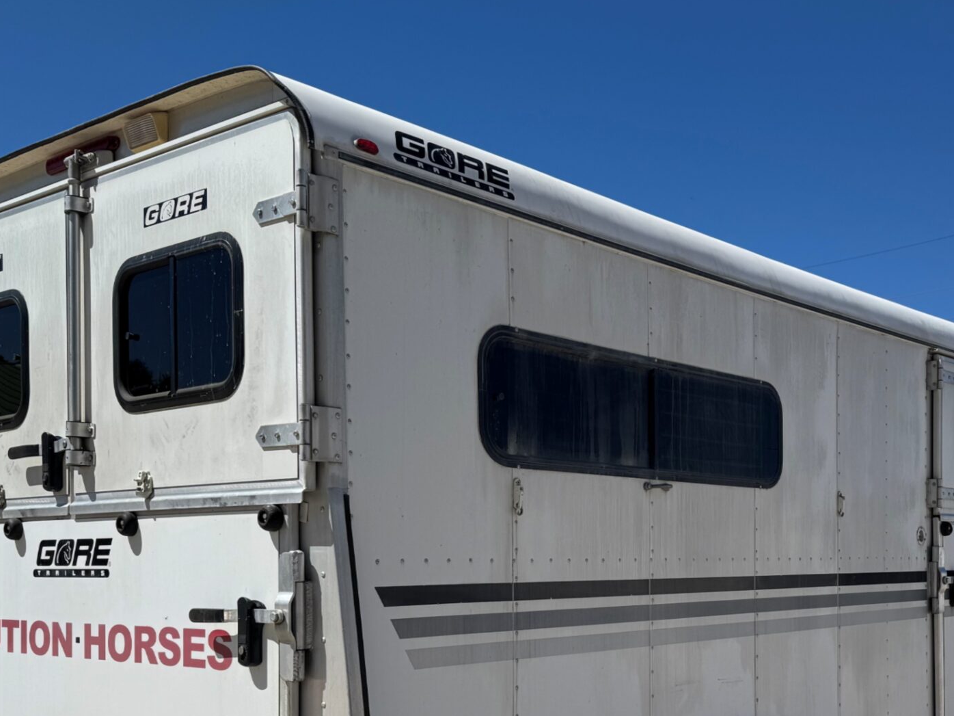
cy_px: 576
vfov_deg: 32.0
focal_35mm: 44
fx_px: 1213
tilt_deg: +0.7
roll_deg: +0.3
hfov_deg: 41.9
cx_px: 692
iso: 80
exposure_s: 1/7937
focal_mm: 6.76
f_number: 1.78
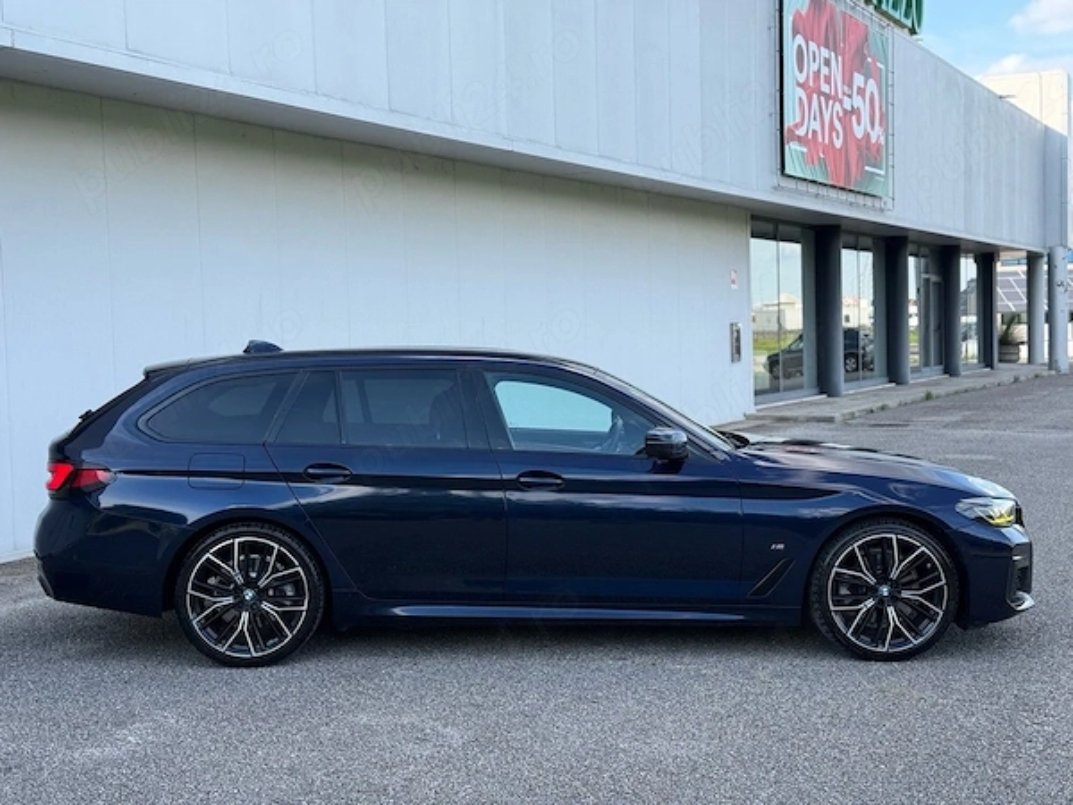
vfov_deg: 30.3
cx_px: 536
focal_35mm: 48
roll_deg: +1.1
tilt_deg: -2.2
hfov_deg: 39.7
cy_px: 402
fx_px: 1488
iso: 64
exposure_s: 1/865
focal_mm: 6.76
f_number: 1.78
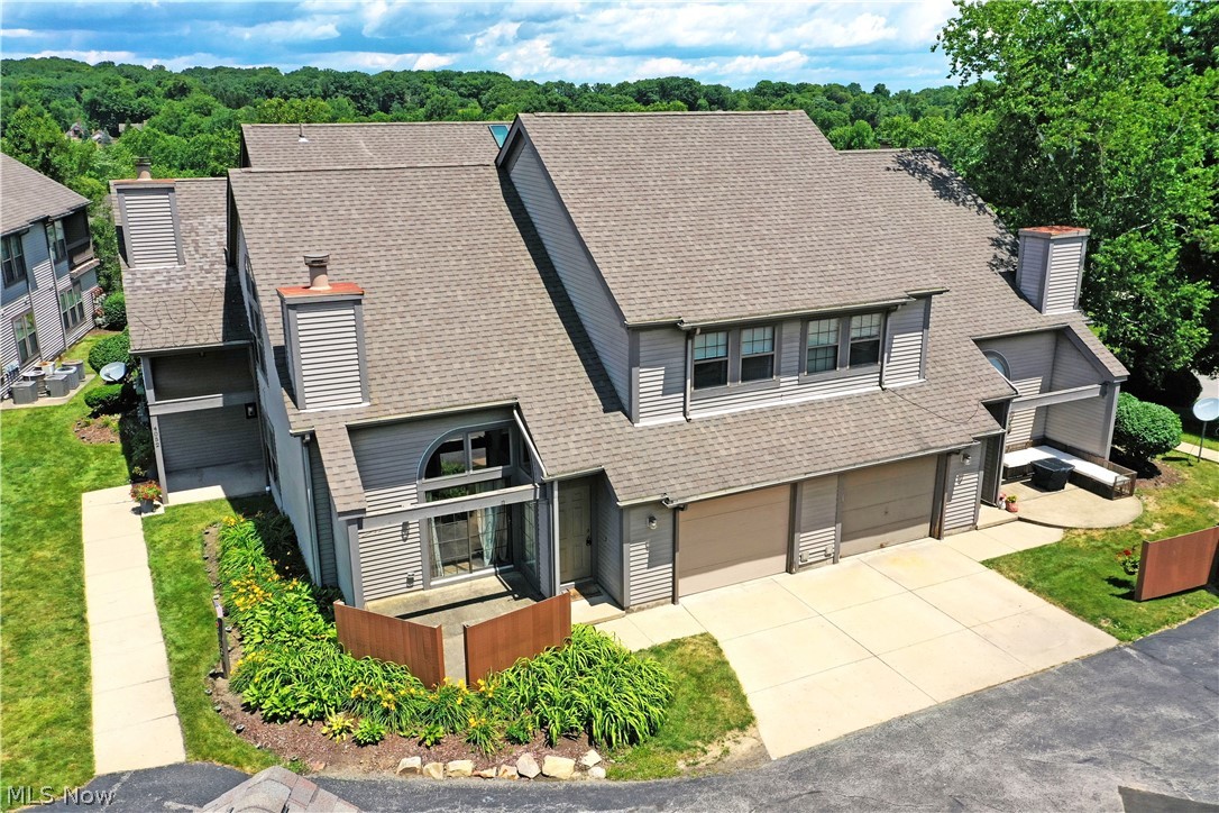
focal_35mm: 28
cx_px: 610
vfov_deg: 46.4
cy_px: 406
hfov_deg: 65.5
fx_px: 948
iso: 100
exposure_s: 1/640
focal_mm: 10.26
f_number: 6.3
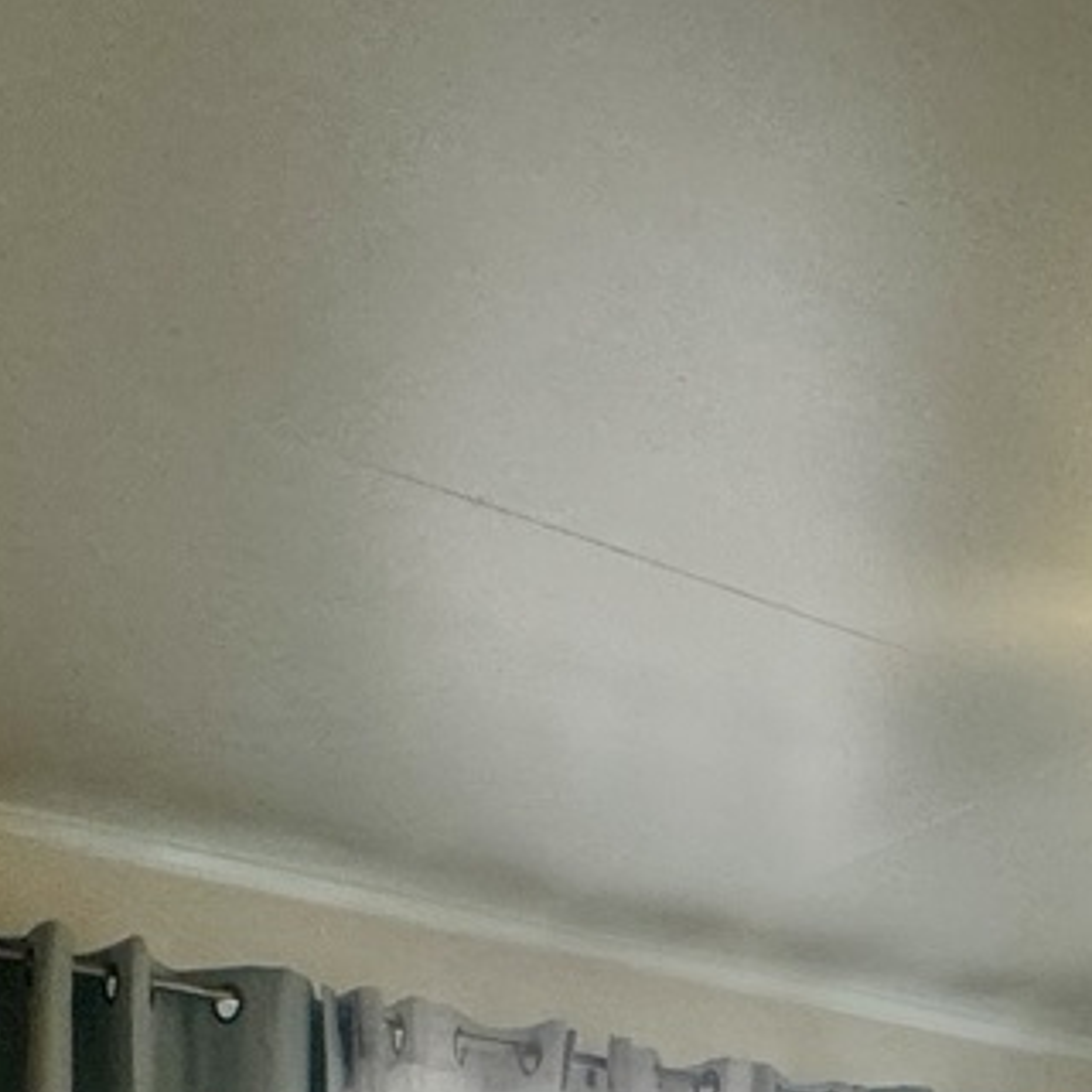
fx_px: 2070
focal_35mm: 58
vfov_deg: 24.1
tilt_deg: -0.6
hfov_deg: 28.6
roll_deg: -1.7
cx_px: 956
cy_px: 1582
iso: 200
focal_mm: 2.22
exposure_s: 1/50
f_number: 2.2
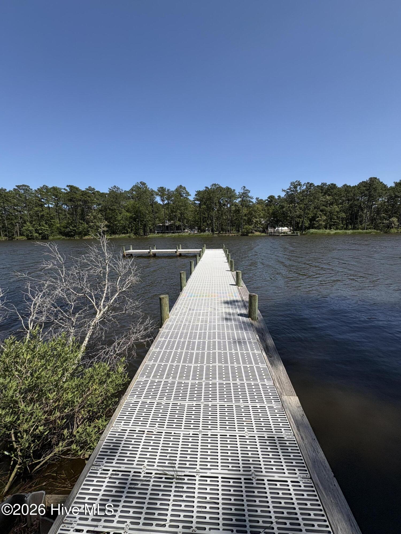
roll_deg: +0.6
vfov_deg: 102.1
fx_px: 216
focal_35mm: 14
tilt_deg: -8.4
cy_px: 267
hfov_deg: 85.7
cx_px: 200
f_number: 2.2
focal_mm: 2.22
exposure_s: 1/2494
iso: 50
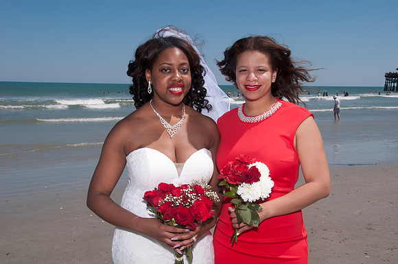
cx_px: 199
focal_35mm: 44
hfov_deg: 45.0
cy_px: 132
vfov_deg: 30.8
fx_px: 480
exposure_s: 1/250
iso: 100
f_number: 13
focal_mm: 29
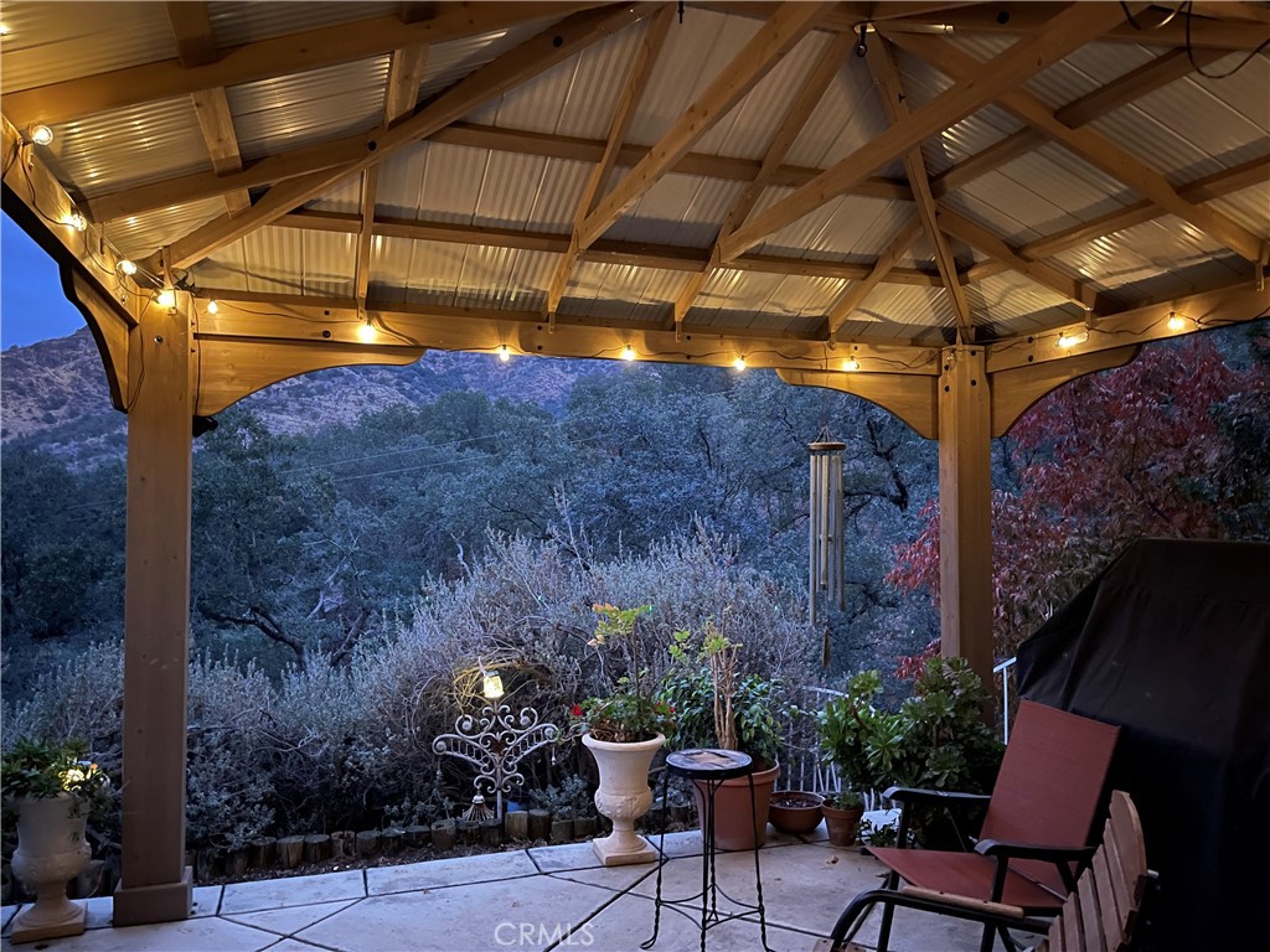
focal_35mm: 26
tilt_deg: +1.1
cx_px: 635
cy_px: 476
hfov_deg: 67.3
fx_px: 954
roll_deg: -0.1
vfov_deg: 53.1
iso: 1000
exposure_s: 1/5
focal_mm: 5.1
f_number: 1.6
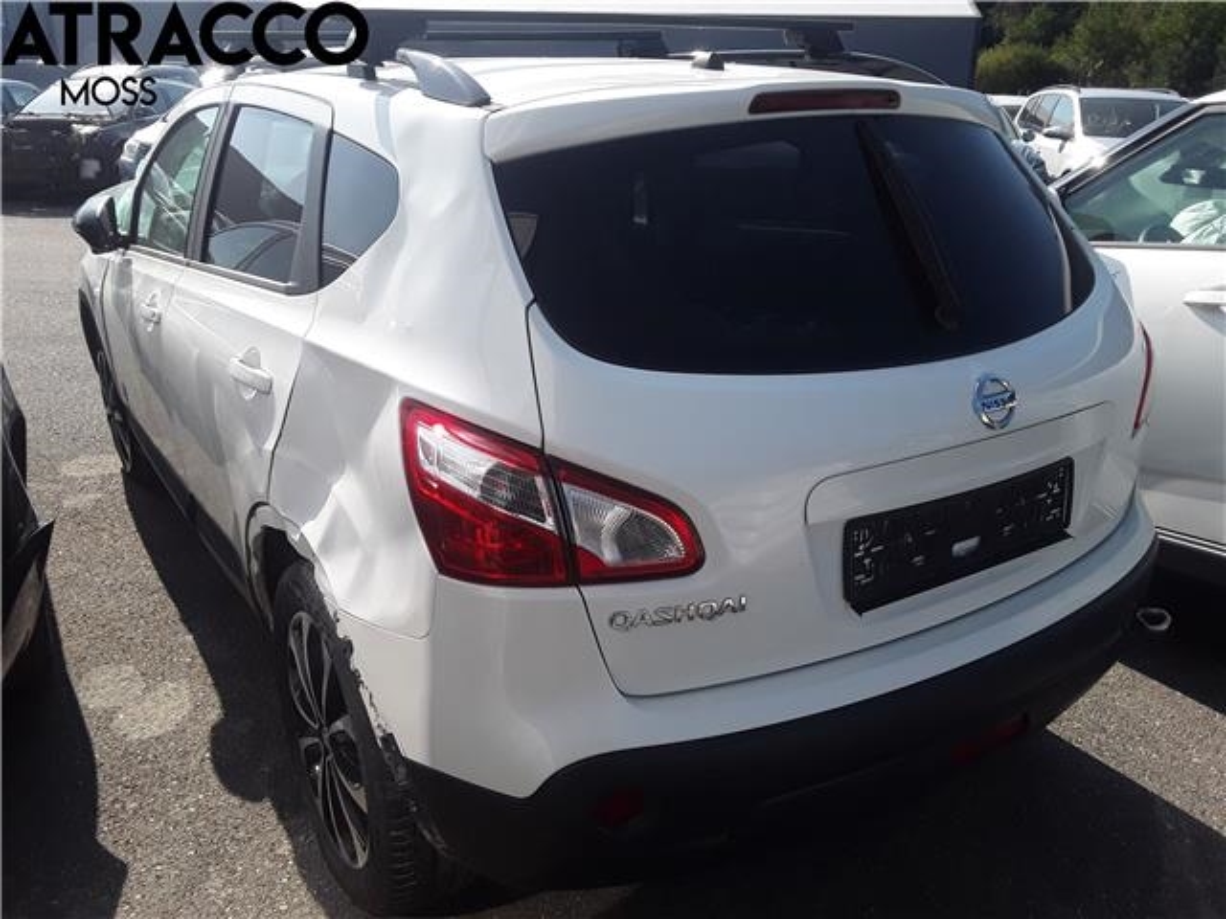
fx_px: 992
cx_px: 613
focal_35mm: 28
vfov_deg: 49.7
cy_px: 460
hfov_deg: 63.4
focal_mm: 2.91
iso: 40
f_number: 1.9
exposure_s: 1/1414
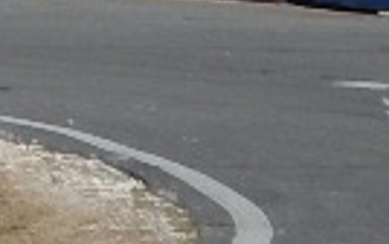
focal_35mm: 91
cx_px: -212
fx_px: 966
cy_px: -166
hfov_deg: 19.5
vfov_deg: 13.2
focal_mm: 4.3
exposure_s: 1/400
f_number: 8.2
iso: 125
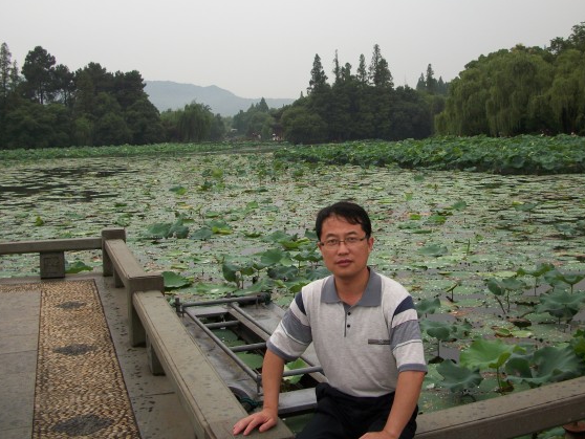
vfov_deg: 34.3
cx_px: 327
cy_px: 183
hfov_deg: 44.7
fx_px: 710
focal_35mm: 42
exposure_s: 1/320
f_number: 3.1
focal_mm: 6.3
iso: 80
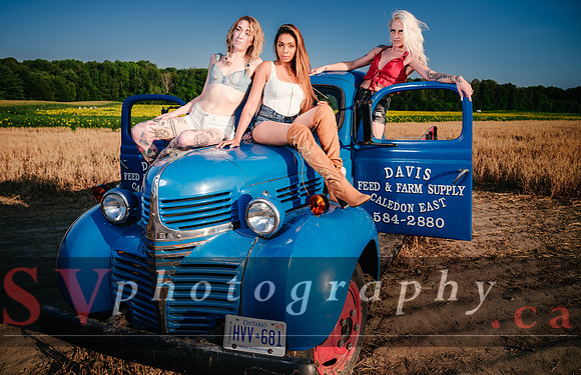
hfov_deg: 67.9
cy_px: 161
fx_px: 431
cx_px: 289
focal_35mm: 27
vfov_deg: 46.9
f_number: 4
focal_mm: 32
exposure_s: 1/125
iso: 100
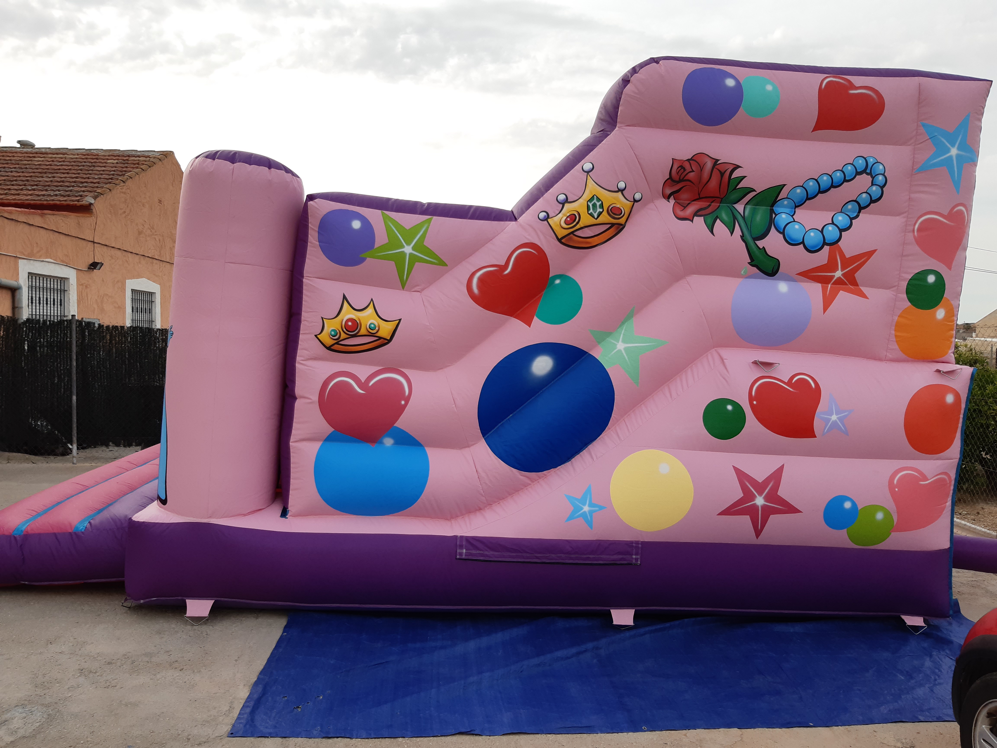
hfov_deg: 67.3
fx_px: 749
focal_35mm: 26
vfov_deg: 53.1
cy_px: 374
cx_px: 498
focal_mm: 3.92
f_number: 1.7
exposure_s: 1/988
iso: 40
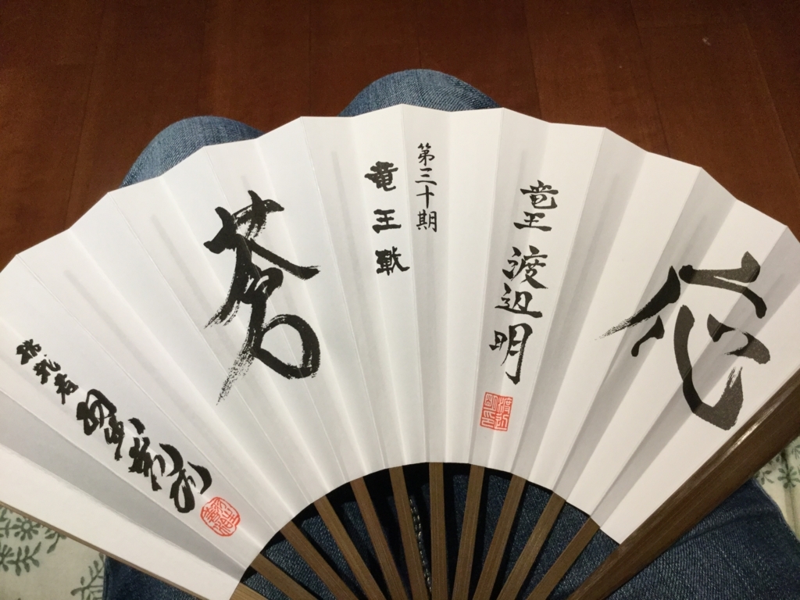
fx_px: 716
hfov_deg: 58.4
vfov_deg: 45.4
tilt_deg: -65.1
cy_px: 300
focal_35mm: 31
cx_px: 400
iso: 50
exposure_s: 1/33
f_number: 2.4
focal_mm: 3.3
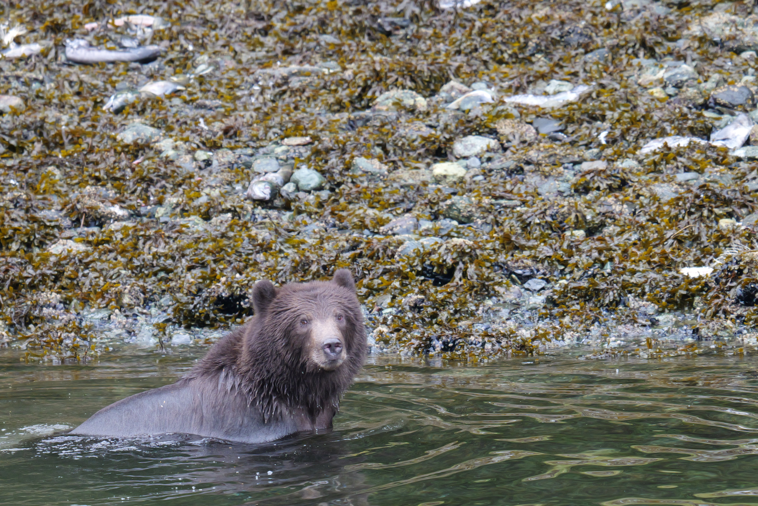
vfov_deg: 2.5
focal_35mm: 546
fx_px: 11495
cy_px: 253
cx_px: 379
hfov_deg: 3.8
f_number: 11
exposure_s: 1/250
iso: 6400
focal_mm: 546
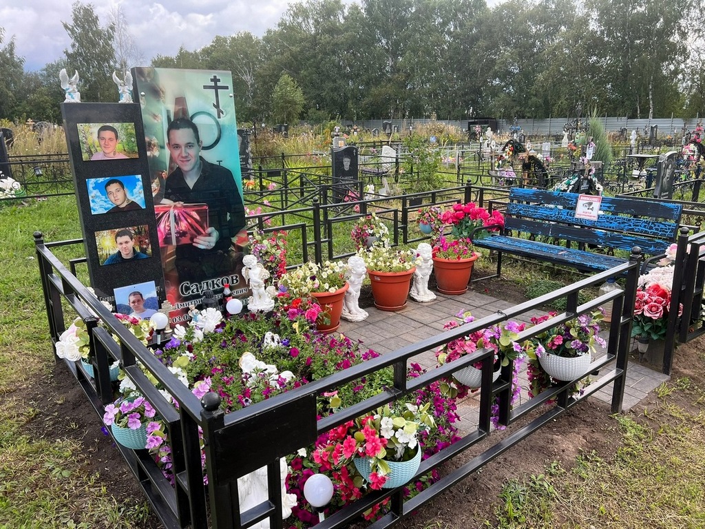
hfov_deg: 67.3
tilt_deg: -14.8
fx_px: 530
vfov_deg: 53.1
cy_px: 264
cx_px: 352
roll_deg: +2.4
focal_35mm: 26
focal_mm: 5.7
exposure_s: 1/909
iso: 50
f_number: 1.5
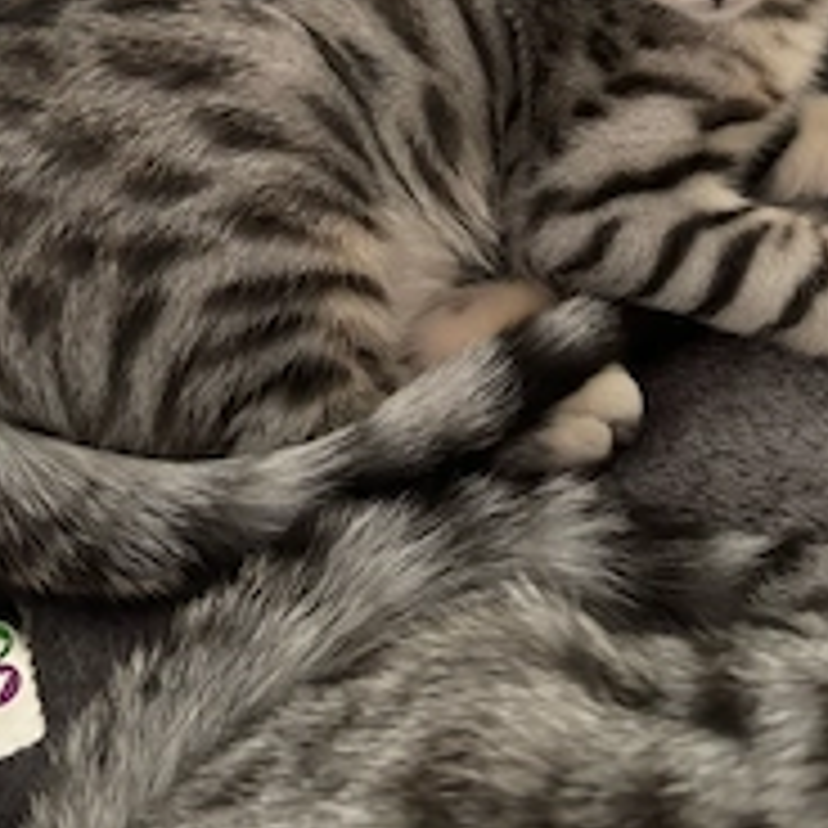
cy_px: 144
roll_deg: -1.6
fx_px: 1353
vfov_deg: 32.9
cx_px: 432
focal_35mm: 50
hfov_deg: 34.0
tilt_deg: -42.6
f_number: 1.6
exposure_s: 1/30
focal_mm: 5.96
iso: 640
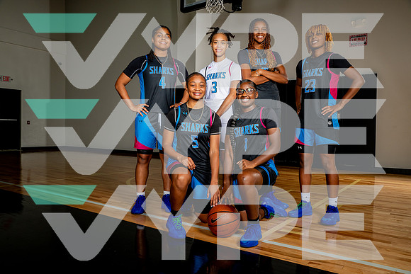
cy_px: 137
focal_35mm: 30
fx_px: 343
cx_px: 206
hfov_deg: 61.9
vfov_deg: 43.6
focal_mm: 30
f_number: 8
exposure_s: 1/500
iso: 250
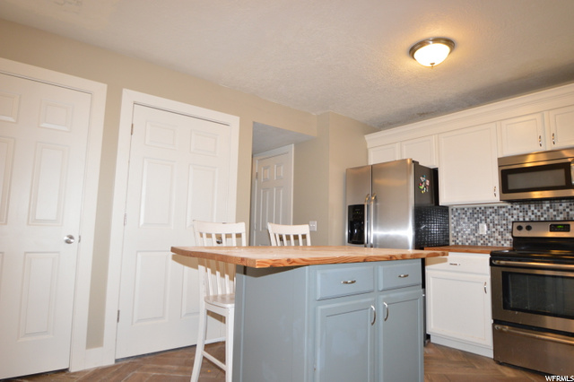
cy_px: 191
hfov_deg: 81.2
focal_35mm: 21
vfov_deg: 59.4
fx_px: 335
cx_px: 287
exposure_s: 1/60
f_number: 3.8
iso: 720
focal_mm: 14
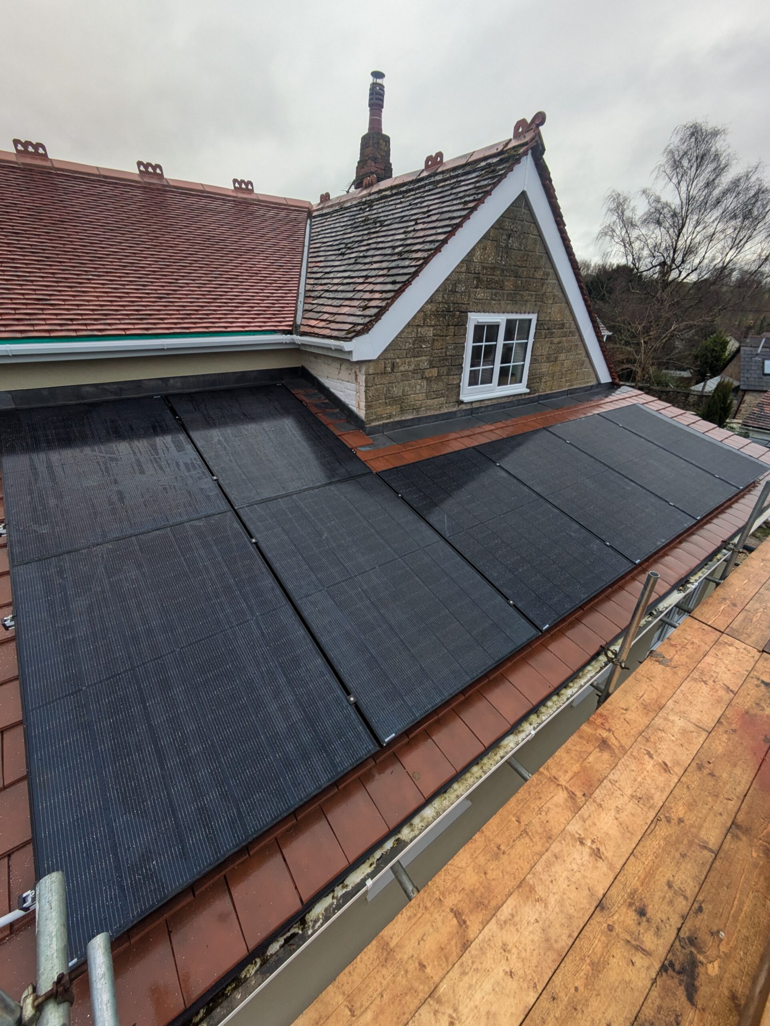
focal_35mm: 14
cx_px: 385
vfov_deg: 102.0
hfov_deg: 85.7
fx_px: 415
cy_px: 513
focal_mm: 1.83
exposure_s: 1/440
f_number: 2.2
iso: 50
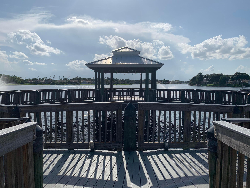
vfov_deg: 53.1
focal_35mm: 26
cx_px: 125
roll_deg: +0.4
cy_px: 94
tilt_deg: -5.7
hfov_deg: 67.3
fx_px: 188
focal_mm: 4.25
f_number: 1.8
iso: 25
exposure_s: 1/8000
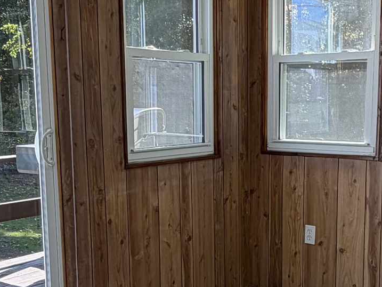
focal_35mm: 60
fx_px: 662
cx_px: 249
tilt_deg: -9.2
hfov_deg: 32.0
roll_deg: -0.2
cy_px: 212
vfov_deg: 24.2
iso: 32
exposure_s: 1/120
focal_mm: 2.22
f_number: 2.2
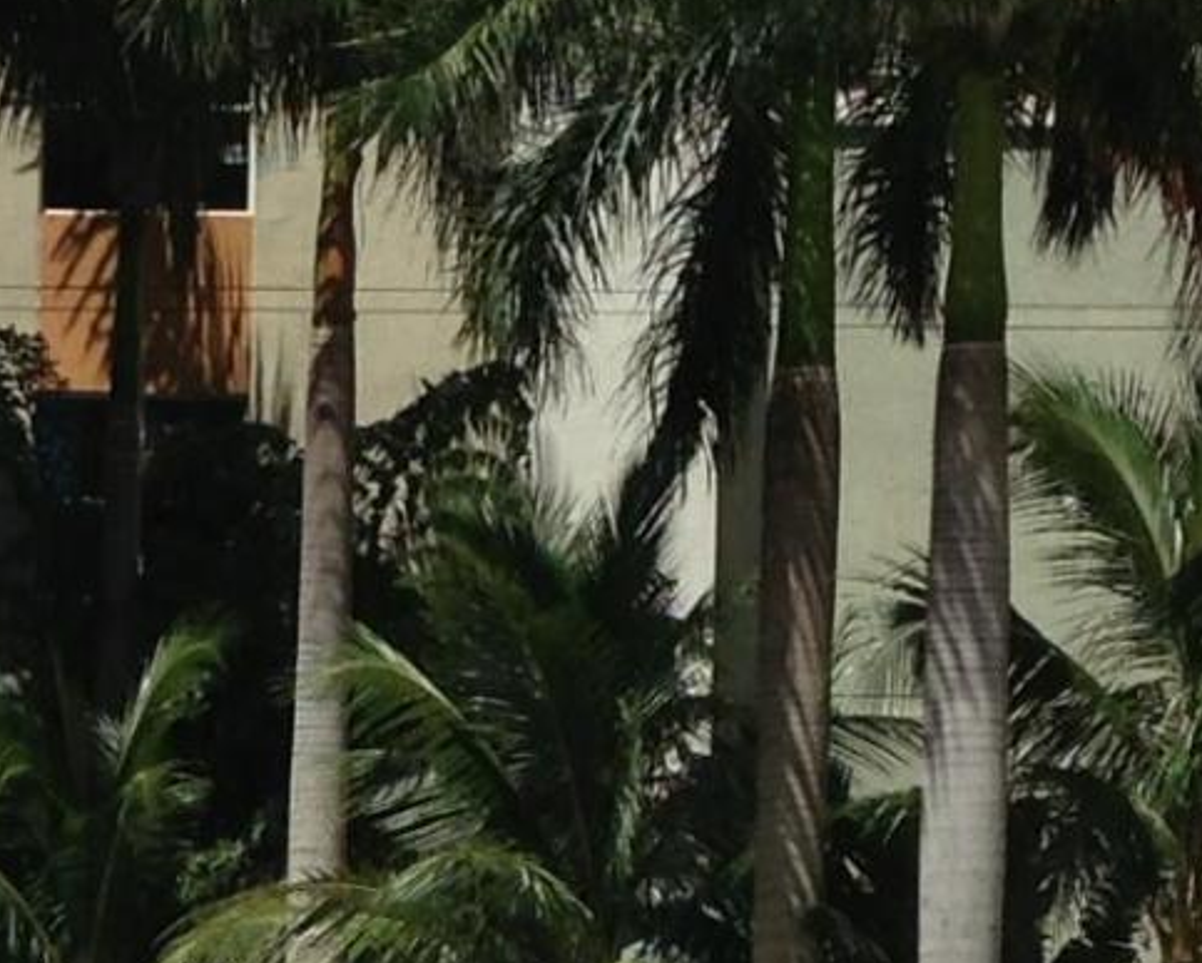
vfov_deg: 7.9
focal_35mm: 192
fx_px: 6834
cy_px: 1595
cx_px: -301
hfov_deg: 9.9
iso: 50
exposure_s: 1/2463
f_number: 2.4
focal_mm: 4.13
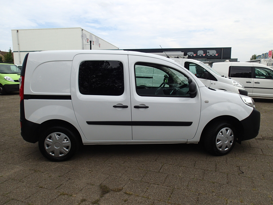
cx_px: 136
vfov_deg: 54.9
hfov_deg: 69.4
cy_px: 102
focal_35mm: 25
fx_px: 197
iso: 100
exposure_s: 1/200
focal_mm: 4.5
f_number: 8
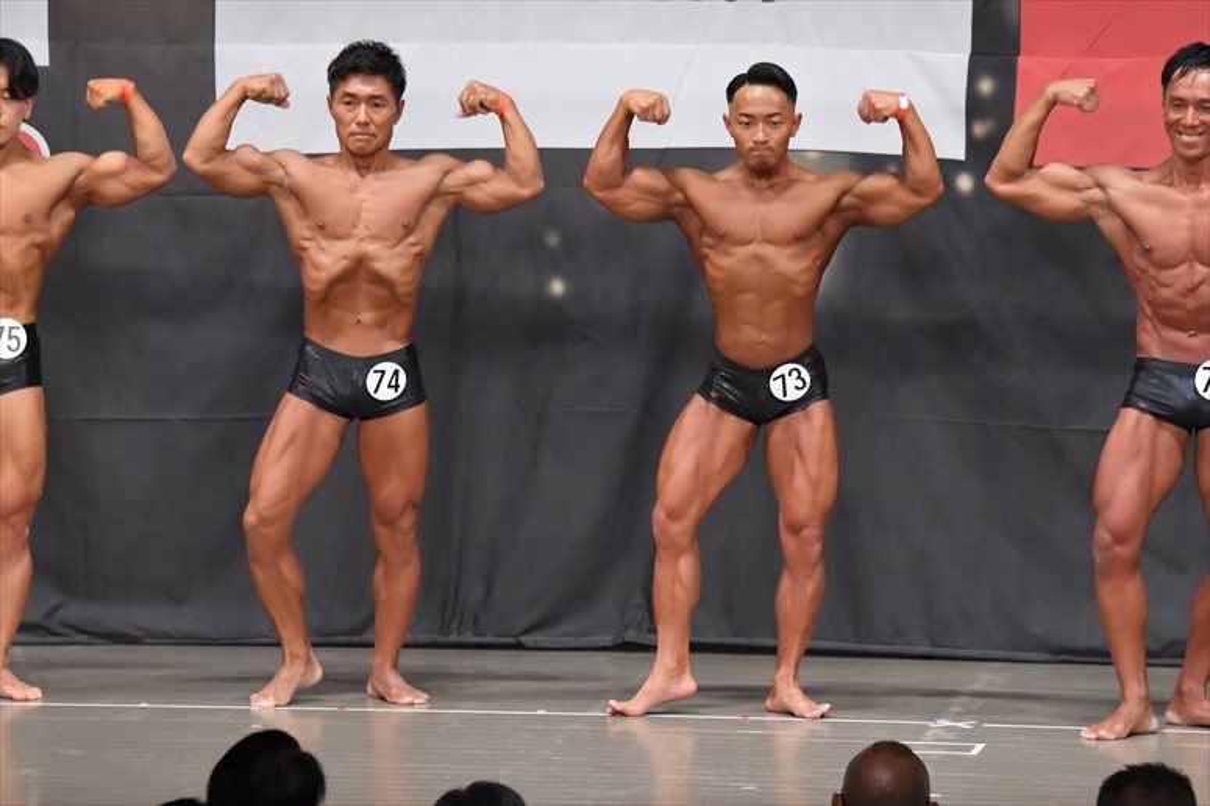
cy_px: 403
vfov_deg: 6.1
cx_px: 605
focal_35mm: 225
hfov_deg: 9.2
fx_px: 7559
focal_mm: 150
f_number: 5.6
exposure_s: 1/400
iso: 6400
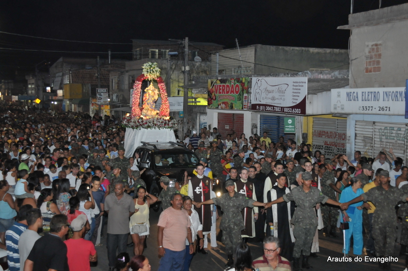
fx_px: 645
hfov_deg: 35.1
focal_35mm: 57
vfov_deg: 23.7
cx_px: 204
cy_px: 136
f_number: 4.8
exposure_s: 1/25
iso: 800
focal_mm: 38
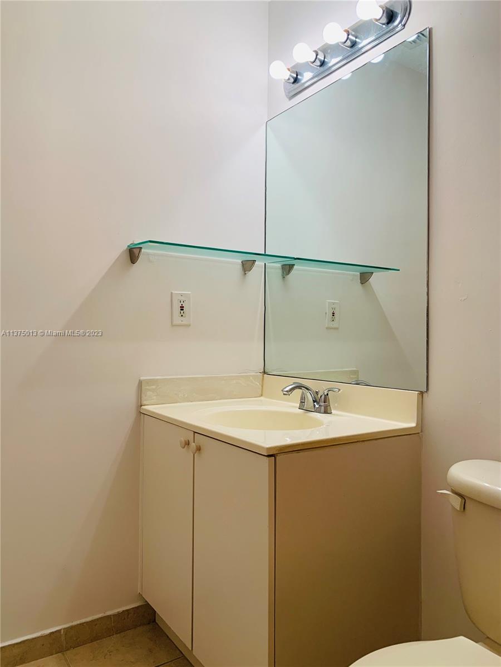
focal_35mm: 26
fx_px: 502
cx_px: 250
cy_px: 334
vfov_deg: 67.3
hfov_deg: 53.1
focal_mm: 4.25
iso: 80
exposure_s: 1/120
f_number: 1.8
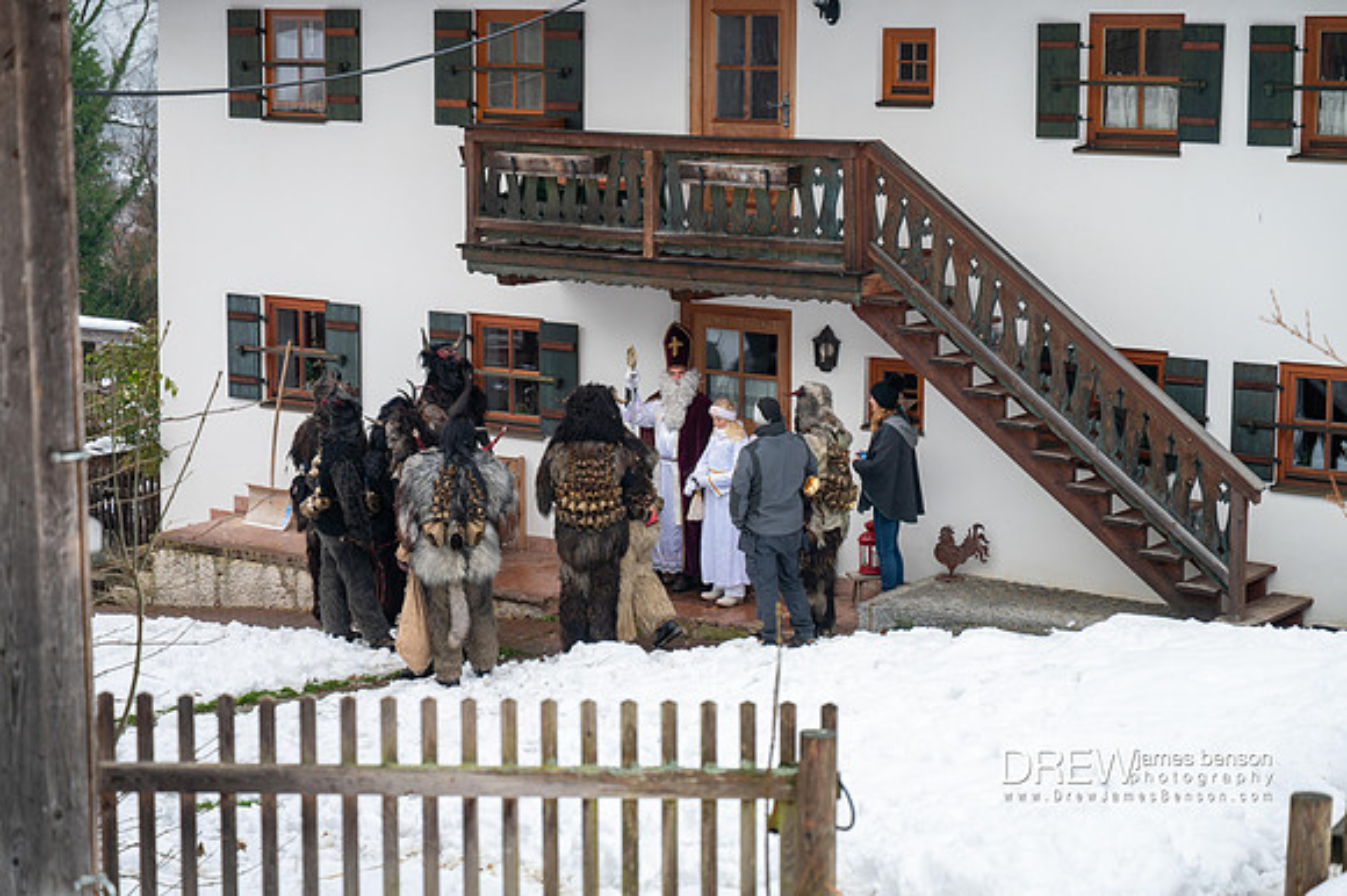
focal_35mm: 70
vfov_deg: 19.4
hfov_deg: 28.9
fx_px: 2618
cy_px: 448
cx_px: 674
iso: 400
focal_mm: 70
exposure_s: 1/250
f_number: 3.2
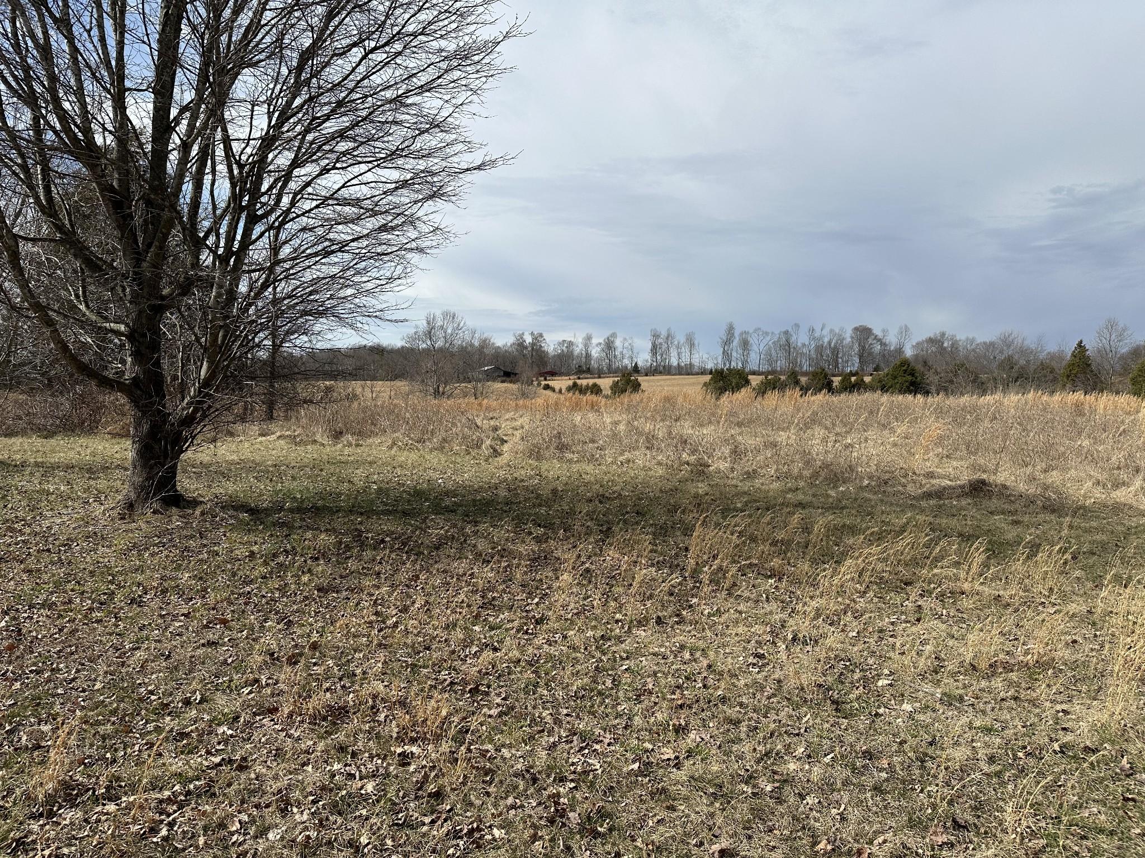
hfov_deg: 71.6
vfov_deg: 56.8
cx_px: 572
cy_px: 429
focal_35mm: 24
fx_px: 794
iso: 80
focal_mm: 6.86
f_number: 1.78
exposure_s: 1/7576
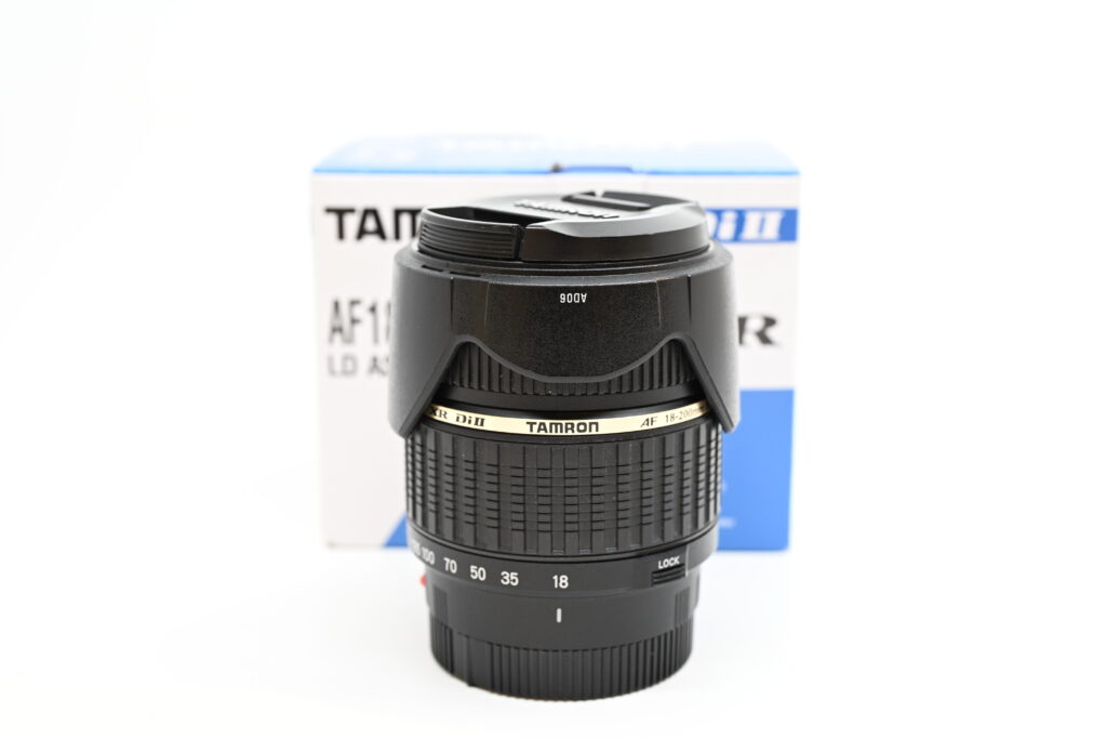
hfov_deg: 38.2
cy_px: 370
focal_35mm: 52
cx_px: 554
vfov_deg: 26.0
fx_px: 1599
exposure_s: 1/100
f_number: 6.3
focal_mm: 52
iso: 800
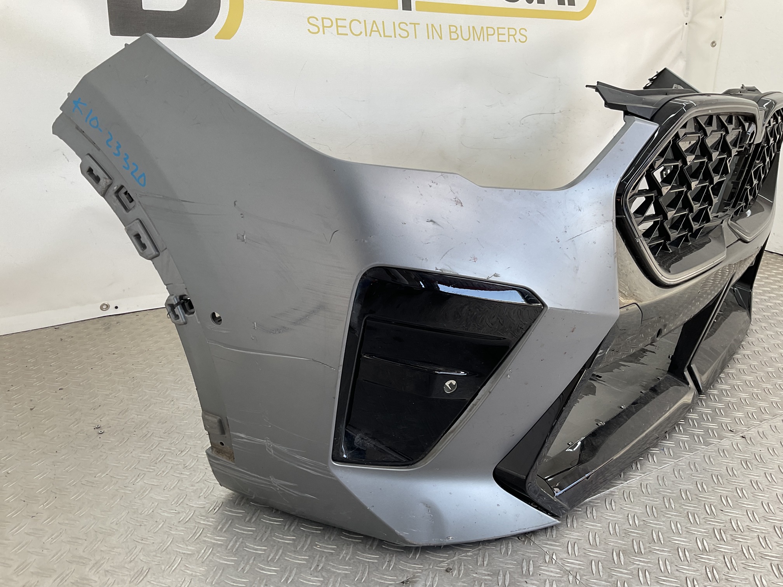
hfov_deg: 61.7
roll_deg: -3.4
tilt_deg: -19.5
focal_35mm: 29
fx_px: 656
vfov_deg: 48.2
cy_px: 294
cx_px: 392
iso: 16
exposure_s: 1/117
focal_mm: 3
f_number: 1.8
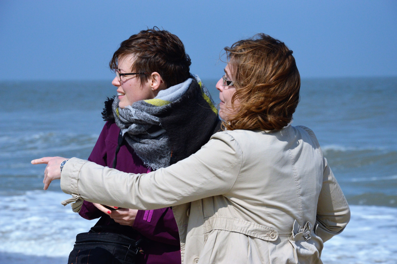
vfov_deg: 8.7
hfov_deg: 13.1
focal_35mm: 158
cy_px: 132
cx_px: 198
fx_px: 1735
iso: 800
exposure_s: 1/4000
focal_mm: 105
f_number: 9
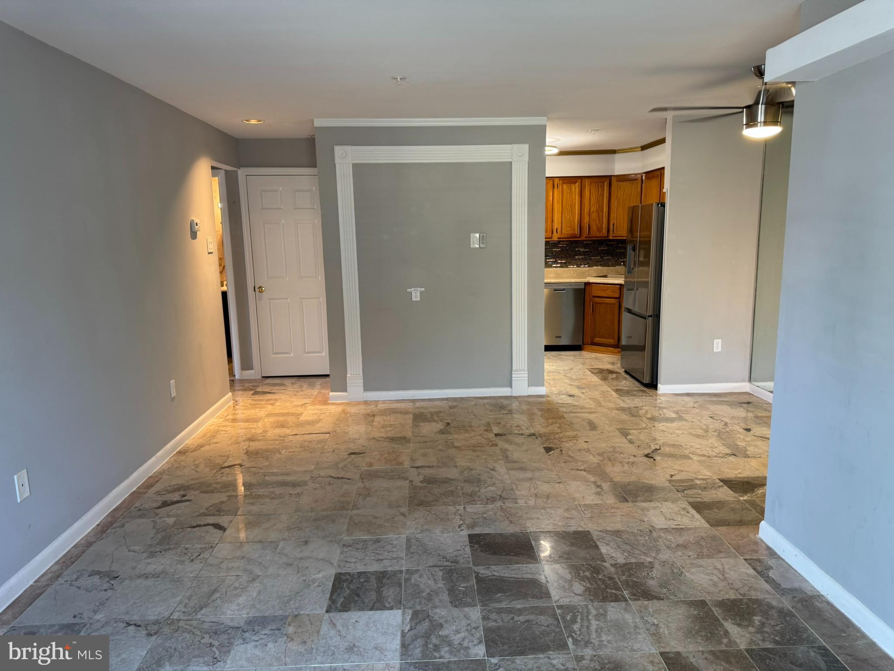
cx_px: 447
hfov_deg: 71.6
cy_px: 336
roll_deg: +0.6
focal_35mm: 24
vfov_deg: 56.8
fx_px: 620
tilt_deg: -10.3
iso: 160
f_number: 1.78
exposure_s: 1/60
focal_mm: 6.76
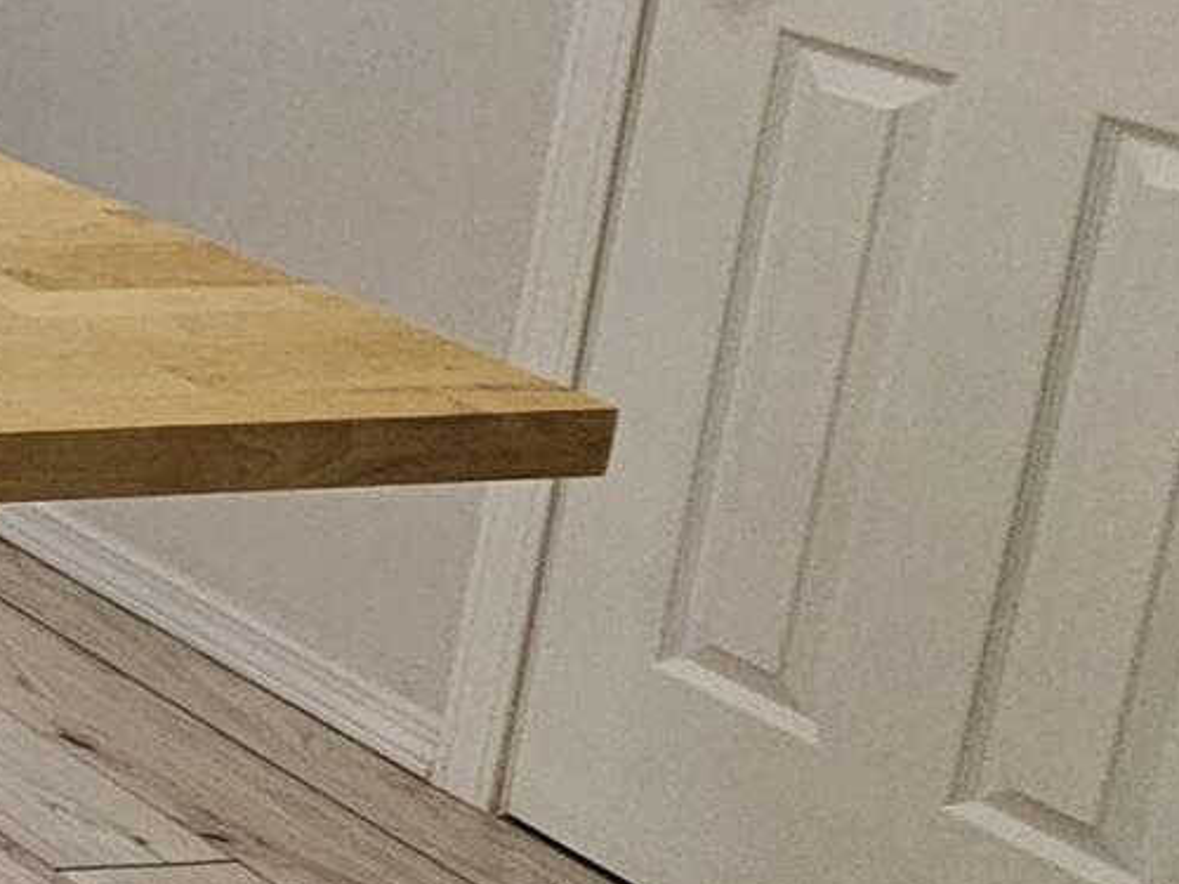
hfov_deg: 13.8
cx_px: -1875
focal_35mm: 78
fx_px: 2657
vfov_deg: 17.8
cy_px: -240
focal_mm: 2.2
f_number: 2.2
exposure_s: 1/60
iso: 64
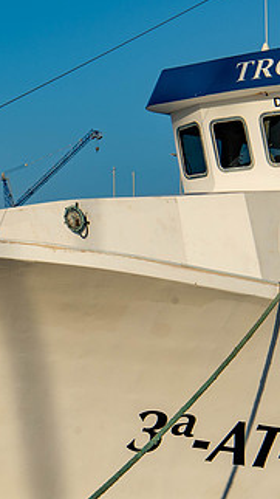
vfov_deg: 19.4
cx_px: 32
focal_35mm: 110
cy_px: 316
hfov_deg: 11.0
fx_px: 1453
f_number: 10
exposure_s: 1/400
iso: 100
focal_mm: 50
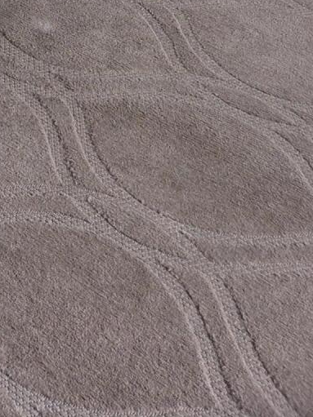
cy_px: -396
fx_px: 1086
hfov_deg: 14.3
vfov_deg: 16.8
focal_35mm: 90
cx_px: -271
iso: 80
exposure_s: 1/120
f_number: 1.8
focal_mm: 5.4
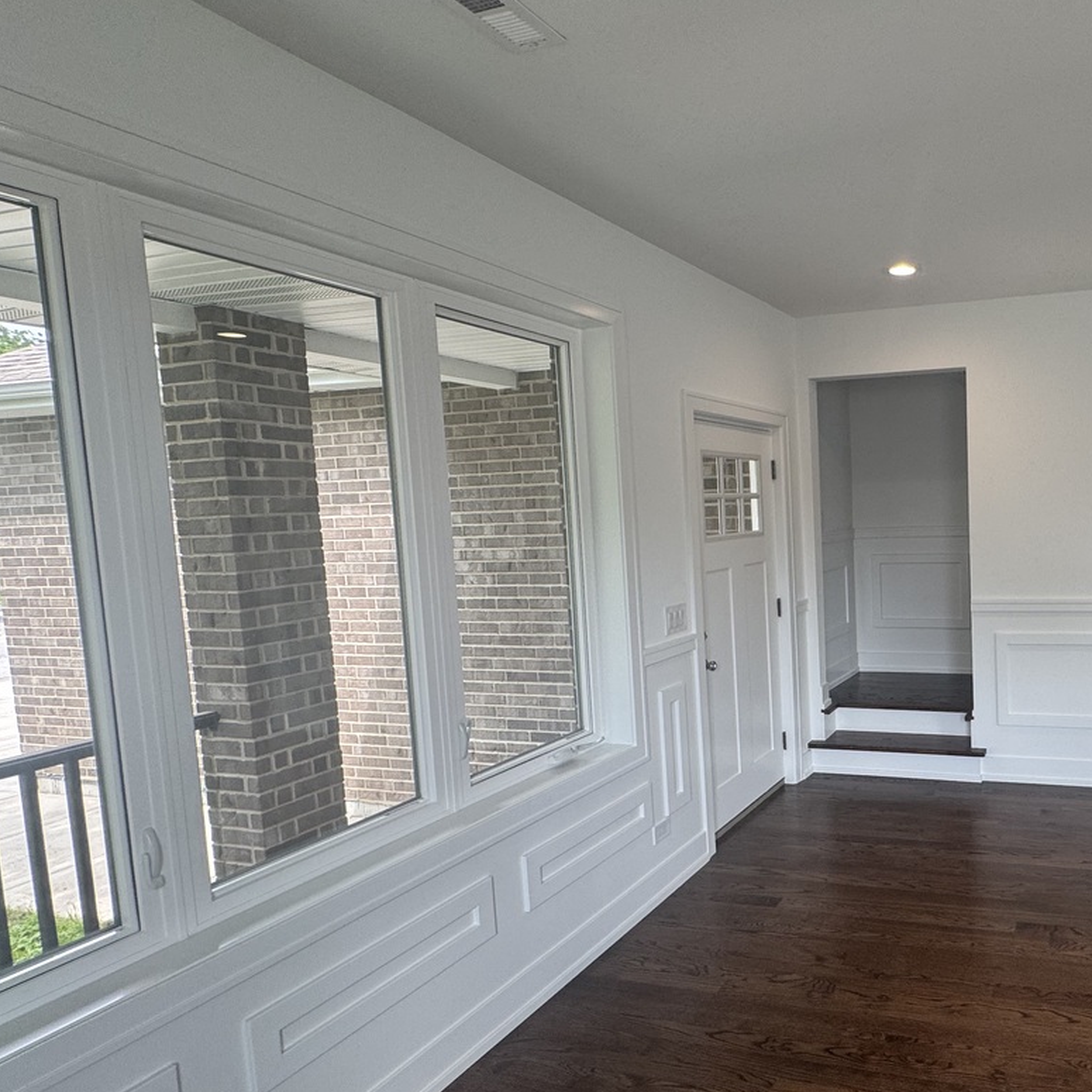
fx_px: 821
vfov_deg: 67.2
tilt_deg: -5.6
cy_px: 575
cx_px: 917
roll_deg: +1.8
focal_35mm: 23
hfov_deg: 60.2
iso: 80
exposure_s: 1/120
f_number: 2.2
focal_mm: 2.22
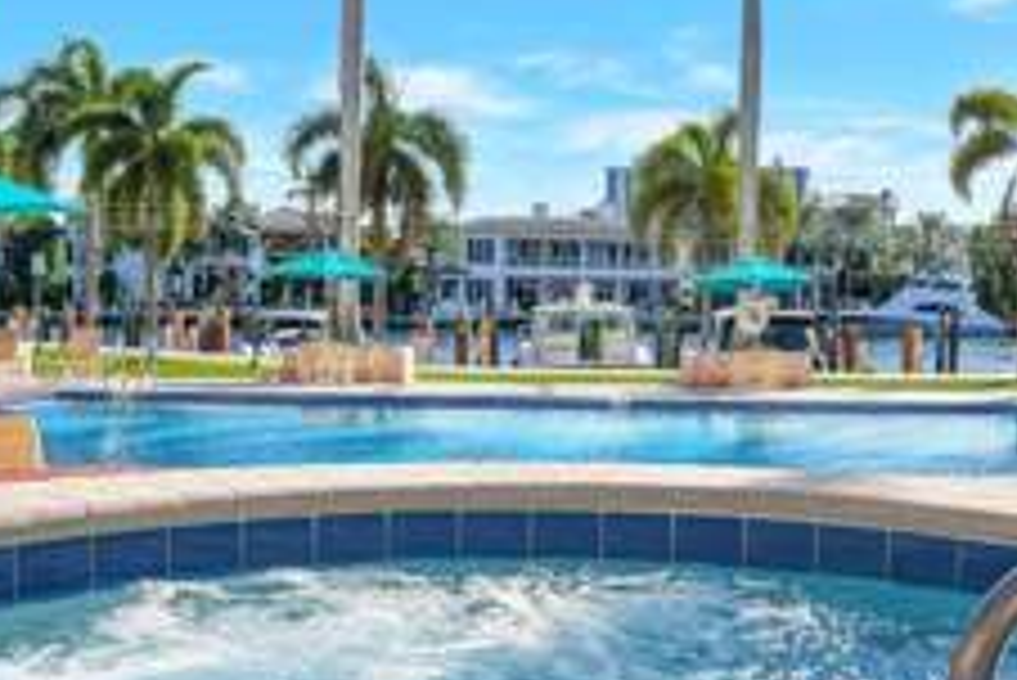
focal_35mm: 53
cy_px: 383
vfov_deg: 25.5
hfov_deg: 37.4
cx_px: 590
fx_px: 1498
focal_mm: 25
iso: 200
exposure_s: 1/640
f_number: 8
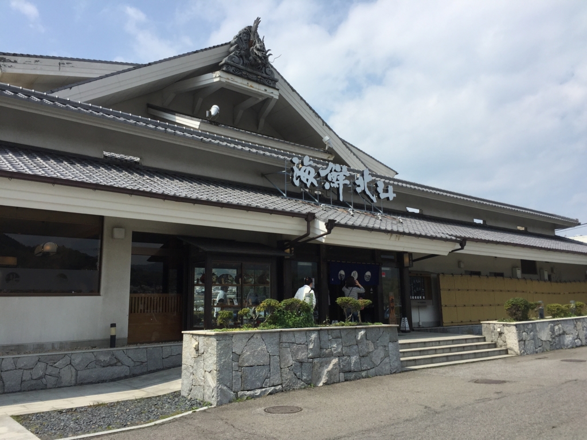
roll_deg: -0.2
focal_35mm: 29
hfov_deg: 61.7
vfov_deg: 48.2
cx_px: 294
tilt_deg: +9.7
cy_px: 220
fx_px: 492
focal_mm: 4.15
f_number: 2.2
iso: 32
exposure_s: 1/2825
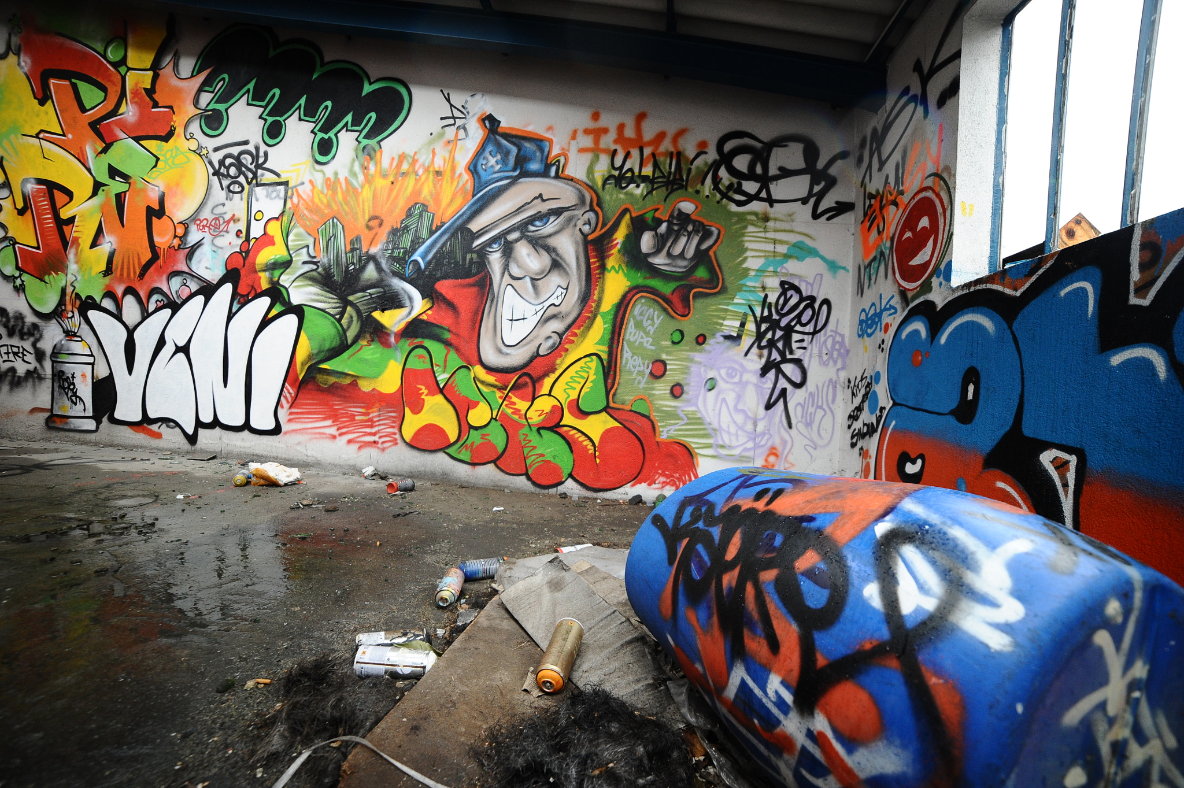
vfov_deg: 81.1
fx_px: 460
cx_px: 592
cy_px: 394
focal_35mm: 14
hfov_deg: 104.3
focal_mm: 14
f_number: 3.5
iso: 1600
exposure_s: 1/80
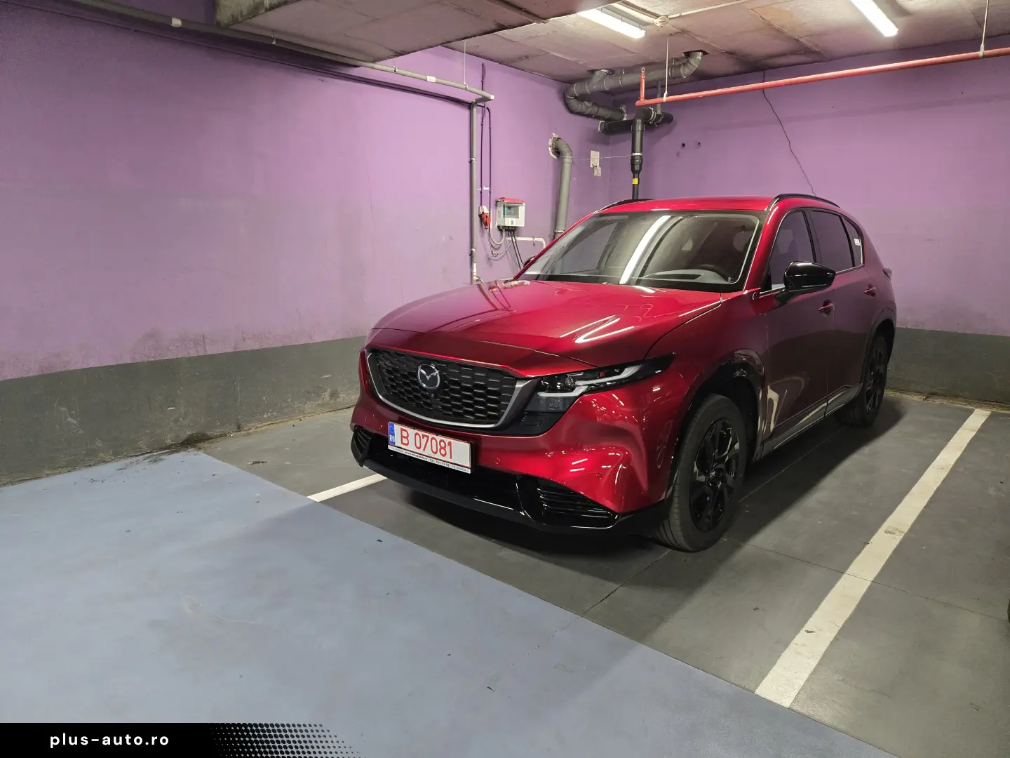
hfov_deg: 73.9
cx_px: 505
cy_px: 379
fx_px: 671
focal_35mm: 23
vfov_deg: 58.9
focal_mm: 5.4
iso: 1000
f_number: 1.8
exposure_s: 1/100
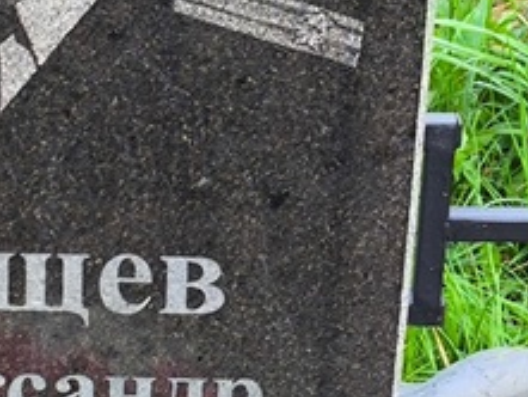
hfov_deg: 10.9
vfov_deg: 8.2
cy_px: 402
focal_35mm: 181
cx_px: 133
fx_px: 2762
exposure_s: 1/120
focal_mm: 4.71
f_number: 1.7
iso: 64
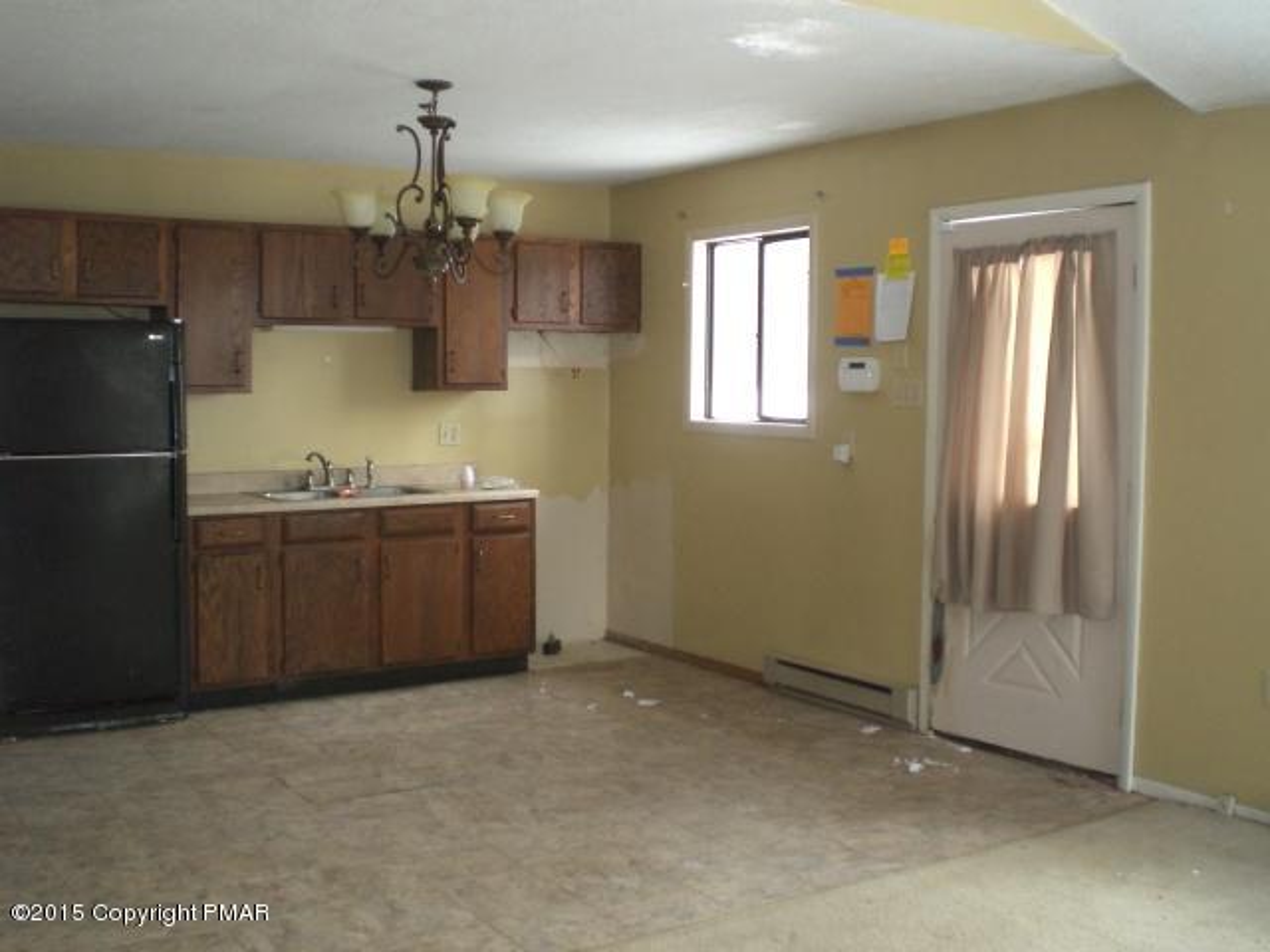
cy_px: 476
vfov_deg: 37.7
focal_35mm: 38
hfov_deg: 49.0
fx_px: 1394
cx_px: 635
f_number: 3.1
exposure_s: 1/100
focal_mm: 6.3
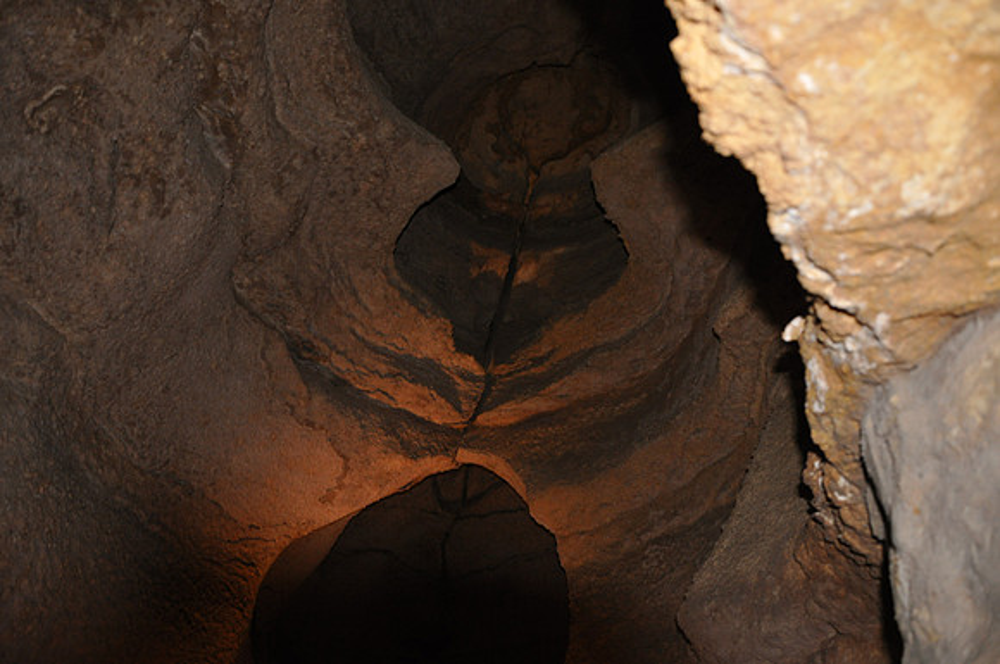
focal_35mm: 27
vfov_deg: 47.8
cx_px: 500
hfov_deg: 67.5
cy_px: 332
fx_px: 749
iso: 800
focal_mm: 18
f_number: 3.5
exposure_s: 1/60
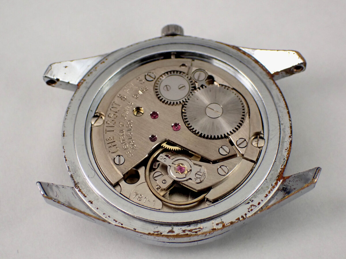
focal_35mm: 77
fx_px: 770
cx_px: 173
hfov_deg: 25.3
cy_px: 130
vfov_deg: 19.1
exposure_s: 1/160
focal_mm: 13.65
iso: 800
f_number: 4.1
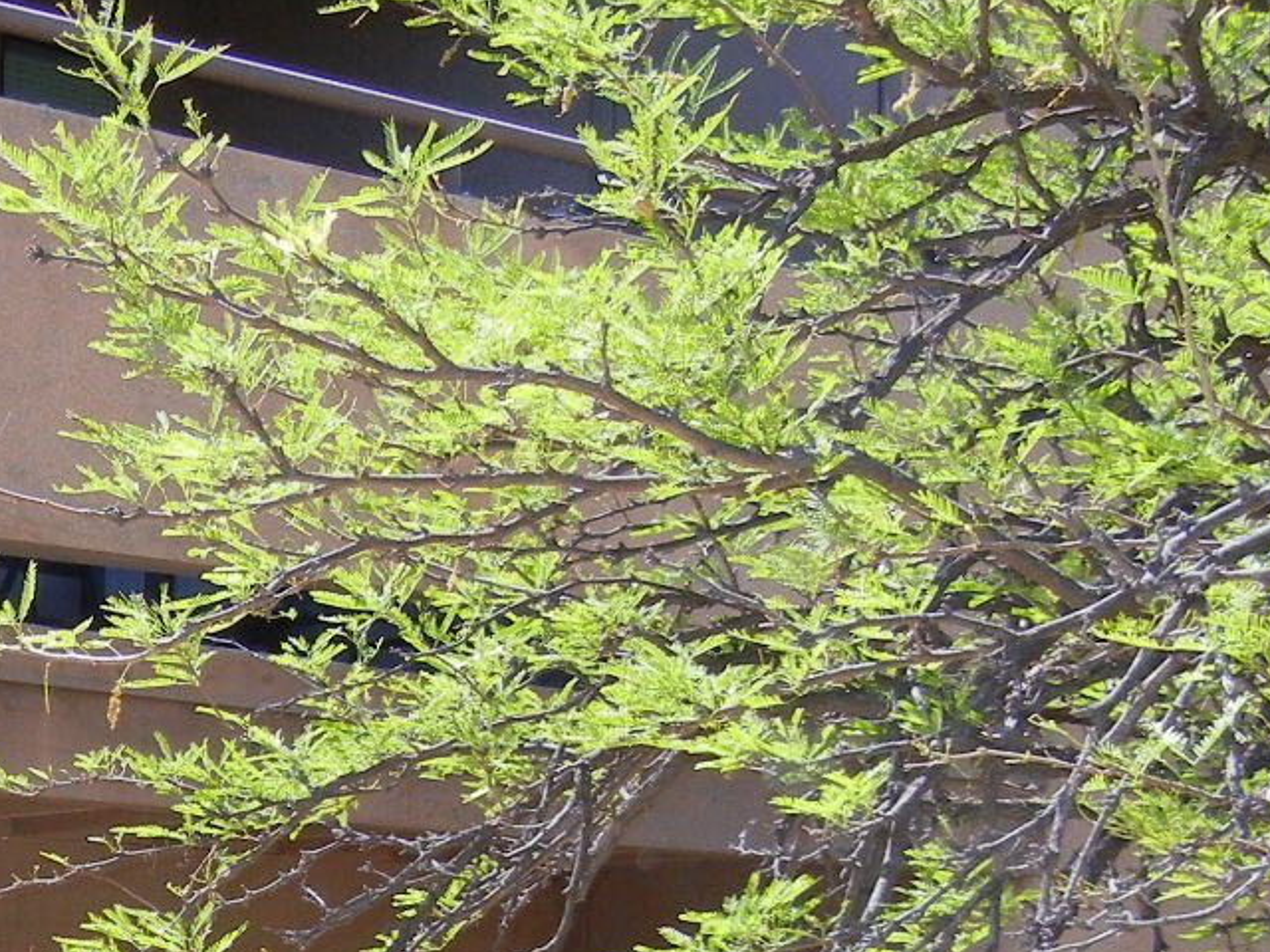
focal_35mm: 96
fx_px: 3522
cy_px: 1218
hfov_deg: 18.7
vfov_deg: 14.8
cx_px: -452
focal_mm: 5.4
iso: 160
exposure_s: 1/456
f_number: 3.5
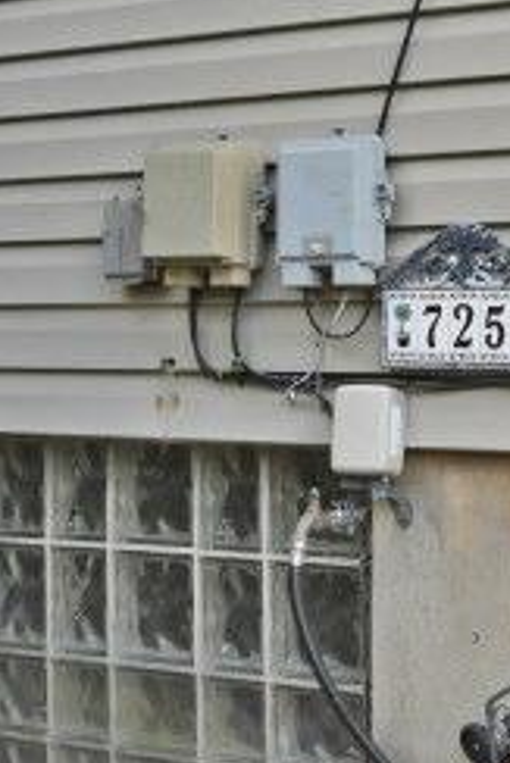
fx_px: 1825
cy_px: 113
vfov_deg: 23.2
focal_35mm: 86
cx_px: 416
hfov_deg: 15.8
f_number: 11
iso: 1250
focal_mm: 14
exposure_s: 1/200
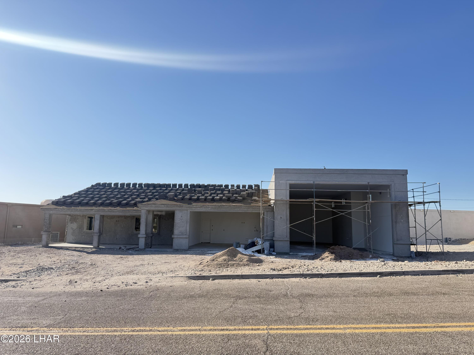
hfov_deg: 71.6
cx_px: 237
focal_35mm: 24
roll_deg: -1.5
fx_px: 329
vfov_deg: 56.8
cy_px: 178
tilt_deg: +8.5
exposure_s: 1/1770
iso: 80
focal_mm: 6.76
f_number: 1.78
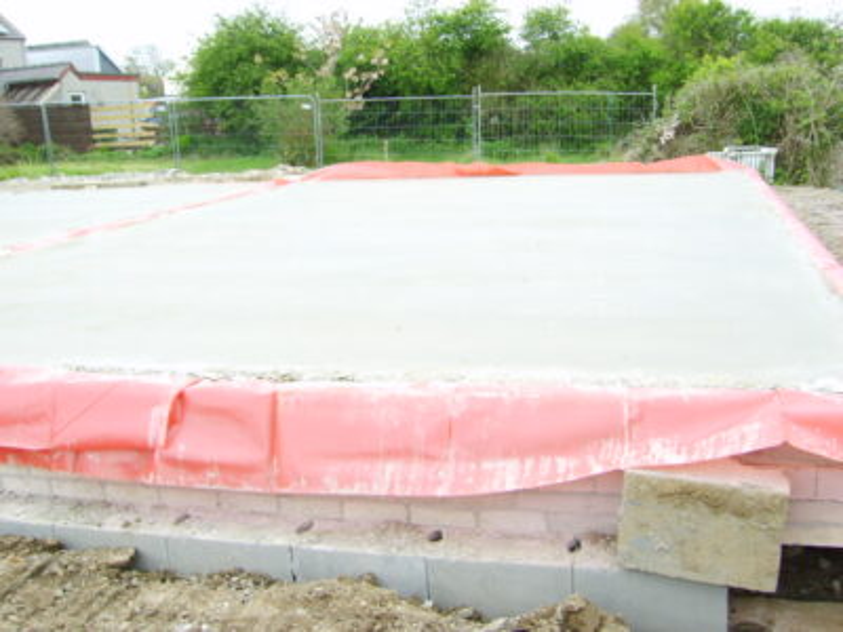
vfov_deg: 37.7
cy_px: 316
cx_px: 422
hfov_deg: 49.0
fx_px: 925
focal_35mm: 38
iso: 50
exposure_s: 1/30
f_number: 6.4
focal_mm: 7.8
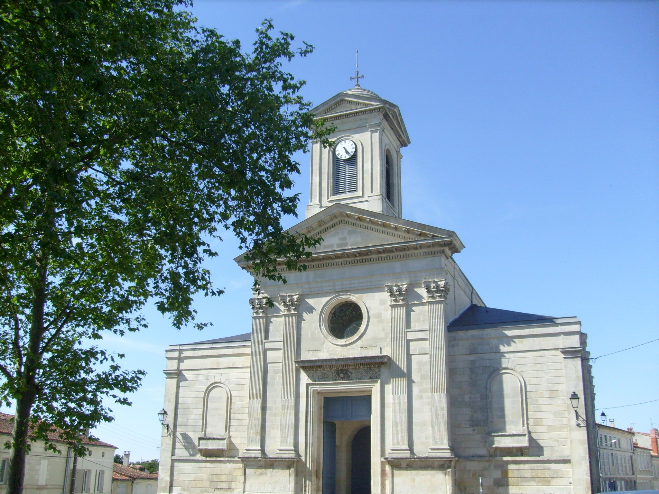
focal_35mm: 35
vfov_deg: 40.7
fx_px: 666
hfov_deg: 52.6
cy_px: 247
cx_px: 330
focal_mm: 5.8
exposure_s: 1/250
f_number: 7.1
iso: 80
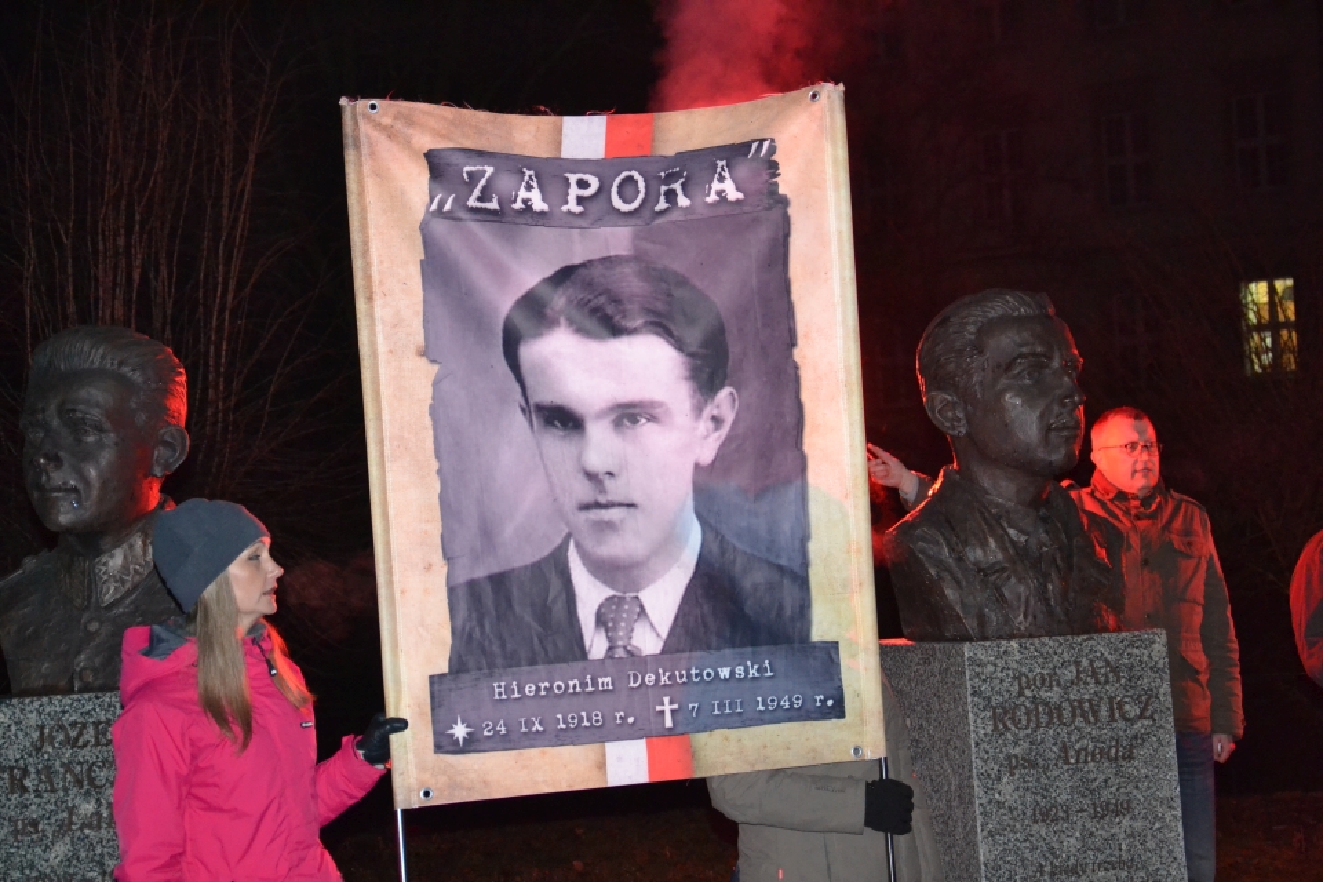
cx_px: 662
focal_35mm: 75
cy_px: 441
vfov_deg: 18.2
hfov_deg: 27.0
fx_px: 2756
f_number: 5
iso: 3200
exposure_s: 1/60
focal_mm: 50
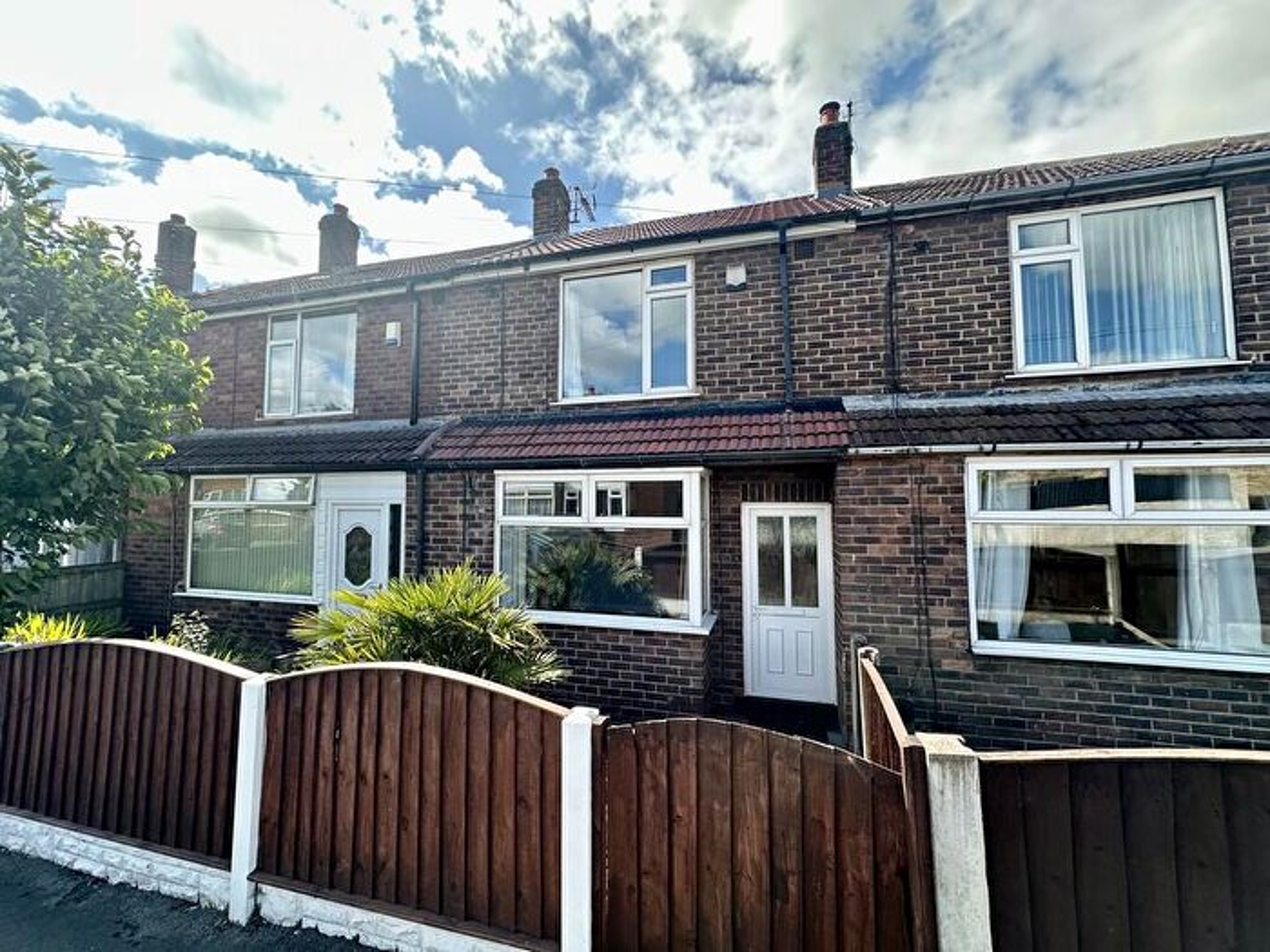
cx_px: 635
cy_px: 476
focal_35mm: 14
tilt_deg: +3.4
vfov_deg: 85.7
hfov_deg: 102.1
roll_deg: -0.1
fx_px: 514
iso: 40
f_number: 2.2
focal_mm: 2.22
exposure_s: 1/438
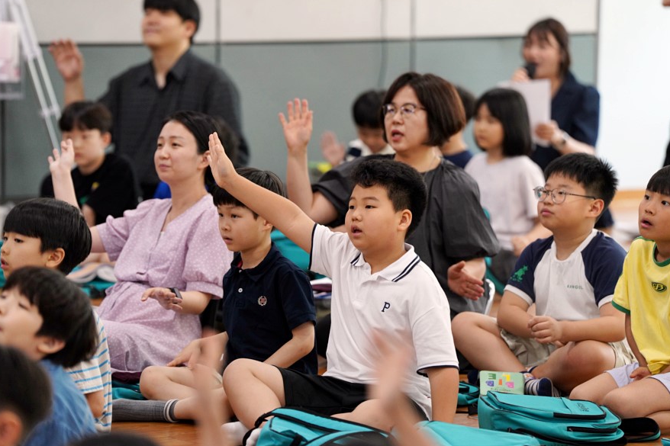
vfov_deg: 6.7
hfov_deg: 10.0
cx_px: 333
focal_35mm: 205
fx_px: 3814
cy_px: 223
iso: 1600
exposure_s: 1/250
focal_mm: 200
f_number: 3.5
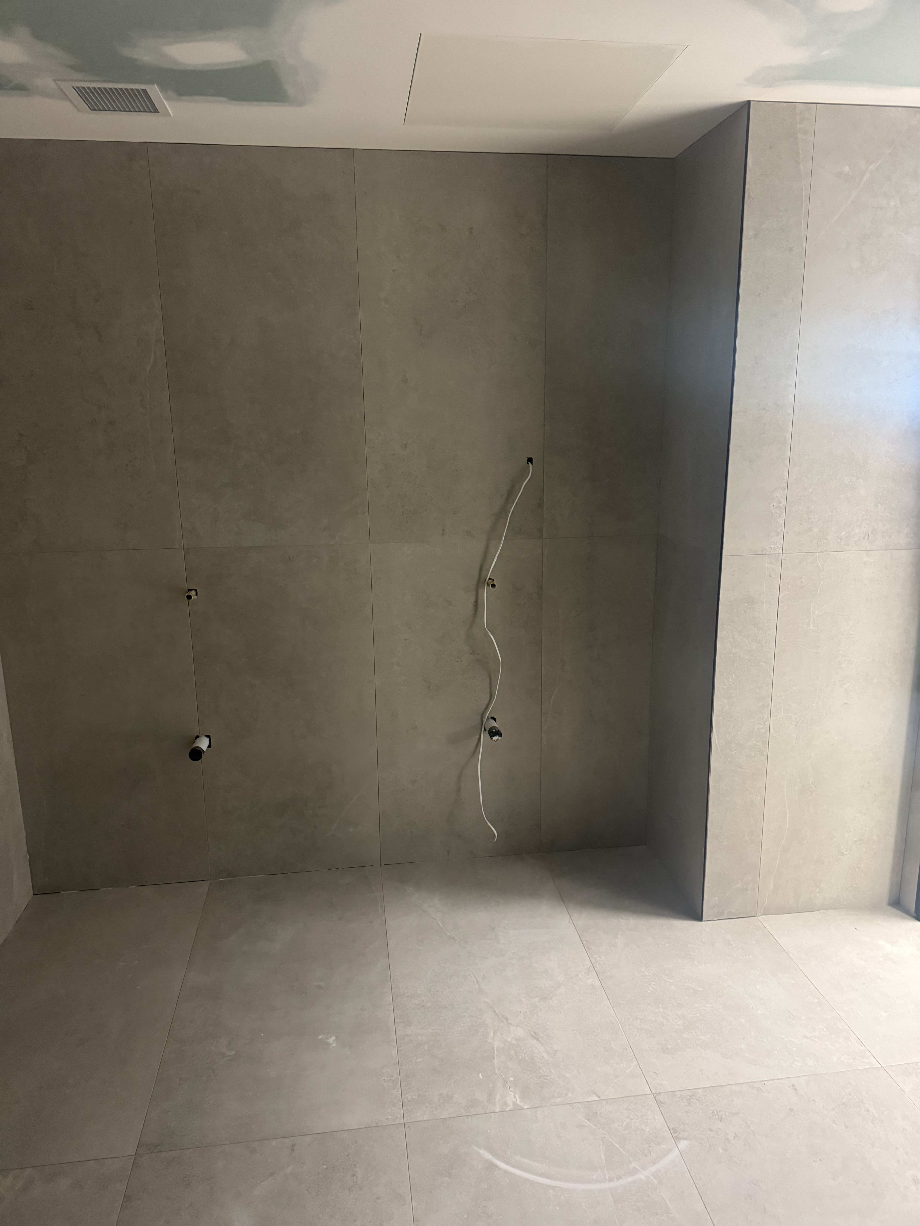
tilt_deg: -12.7
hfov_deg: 56.8
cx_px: 460
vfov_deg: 71.6
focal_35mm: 24
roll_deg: +0.0
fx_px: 850
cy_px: 613
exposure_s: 1/50
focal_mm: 6.76
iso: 800
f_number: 1.78
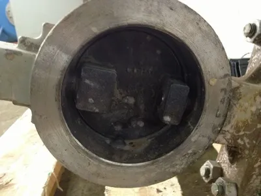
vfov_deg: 40.7
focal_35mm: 35
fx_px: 264
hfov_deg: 52.6
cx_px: 130
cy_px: 98
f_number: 2.4
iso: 400
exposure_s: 1/17
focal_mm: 4.28
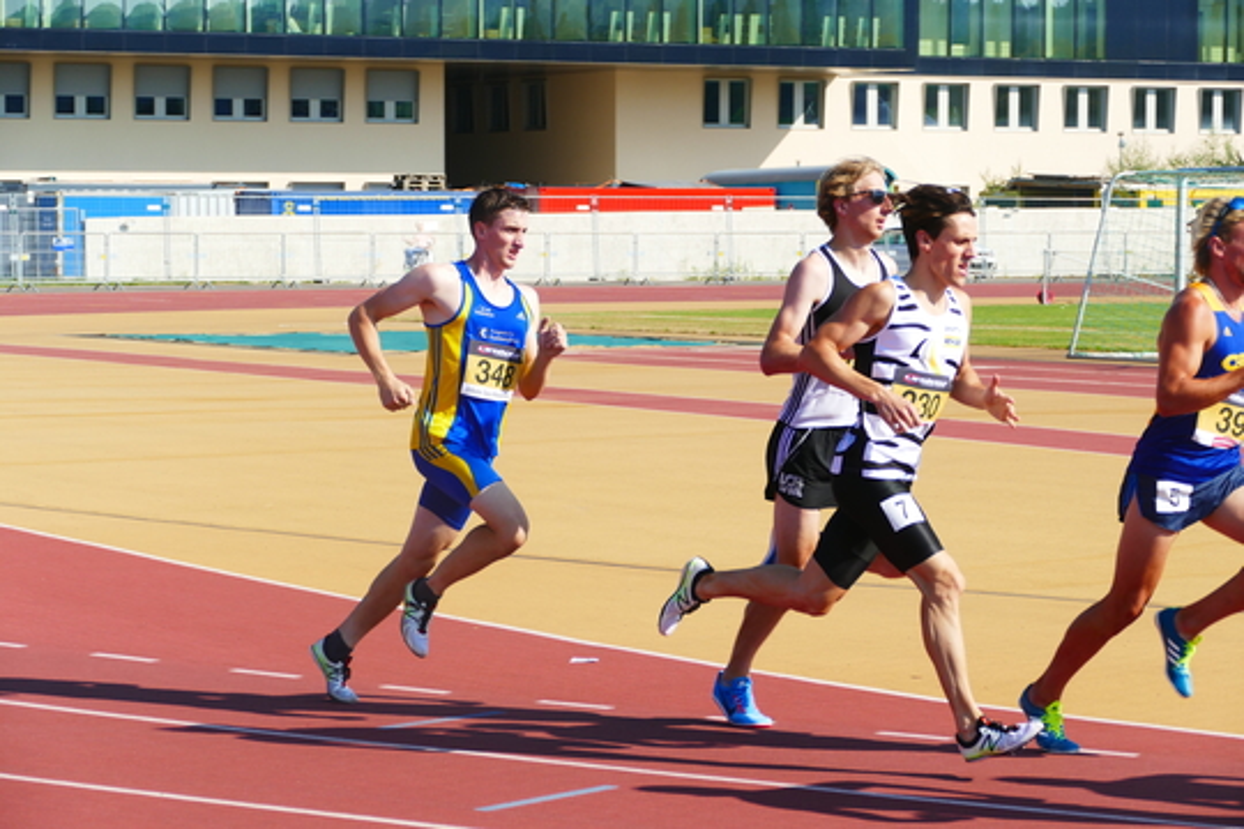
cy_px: 414
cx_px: 622
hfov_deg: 16.8
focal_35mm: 122
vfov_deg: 11.2
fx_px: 4215
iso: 125
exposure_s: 1/1000
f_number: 3.9
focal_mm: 44.41
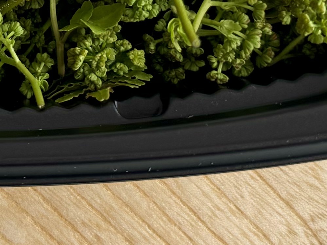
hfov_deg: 14.1
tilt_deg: -73.1
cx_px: -13
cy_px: -148
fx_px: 1294
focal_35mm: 137
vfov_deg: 10.4
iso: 64
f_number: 1.78
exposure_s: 1/143
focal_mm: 6.76
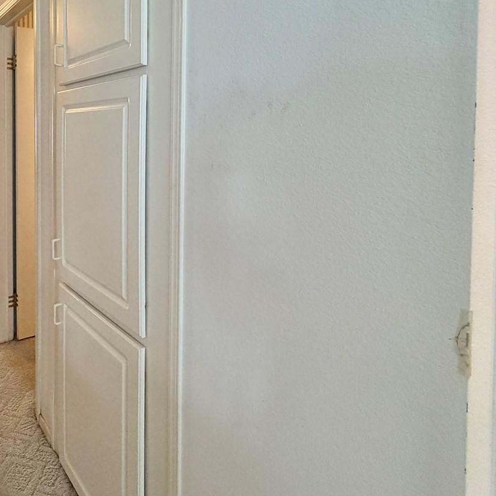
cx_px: 100
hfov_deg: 59.9
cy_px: 141
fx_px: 389
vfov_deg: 62.3
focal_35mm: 24
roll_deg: +0.8
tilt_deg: -2.3
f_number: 2.2
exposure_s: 1/60
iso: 320
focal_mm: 2.22
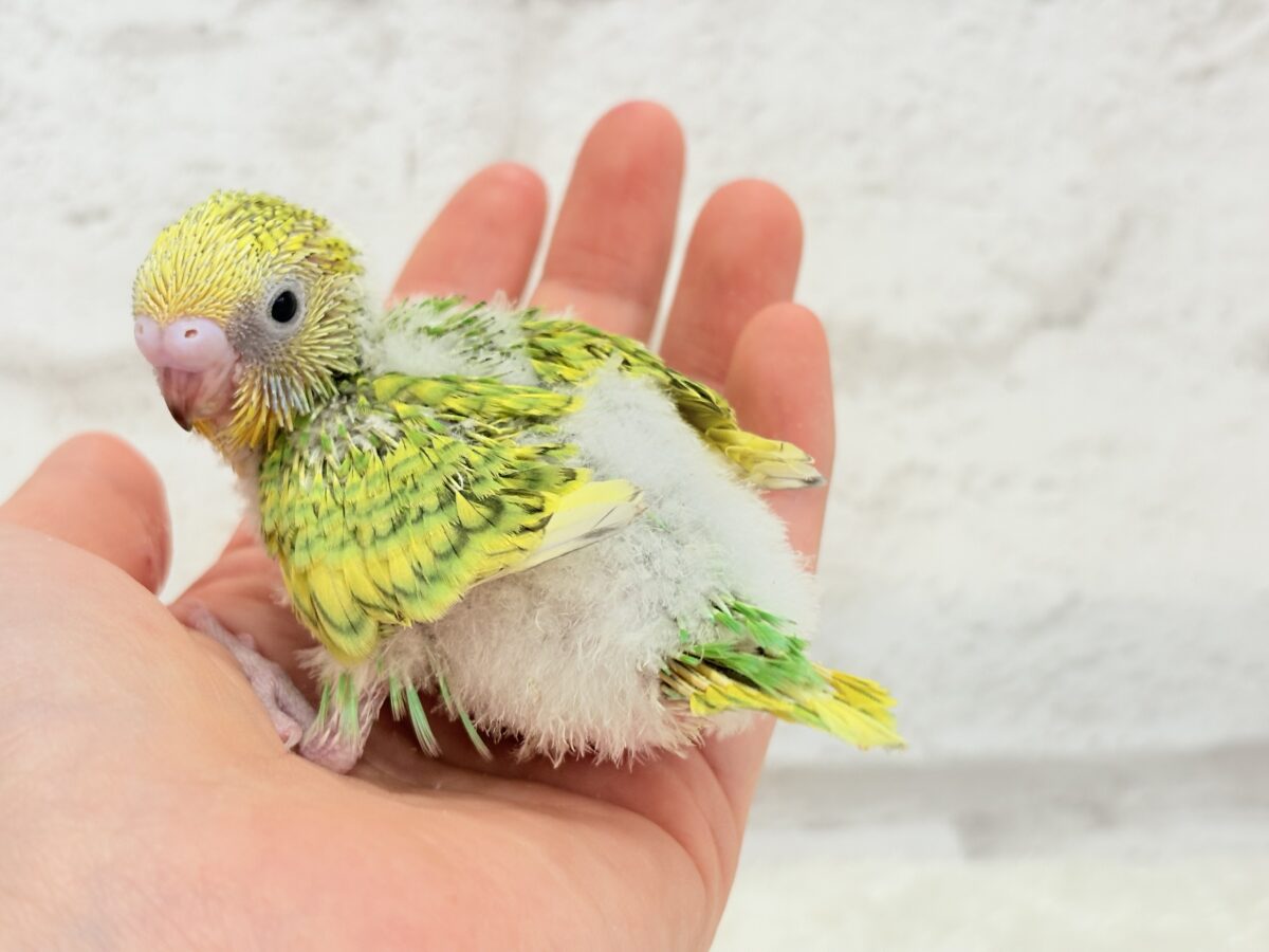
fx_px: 1906
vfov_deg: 28.0
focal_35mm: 52
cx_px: 634
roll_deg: +1.1
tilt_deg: -9.7
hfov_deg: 36.8
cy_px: 476
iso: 40
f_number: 1.6
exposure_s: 1/50
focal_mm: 5.96
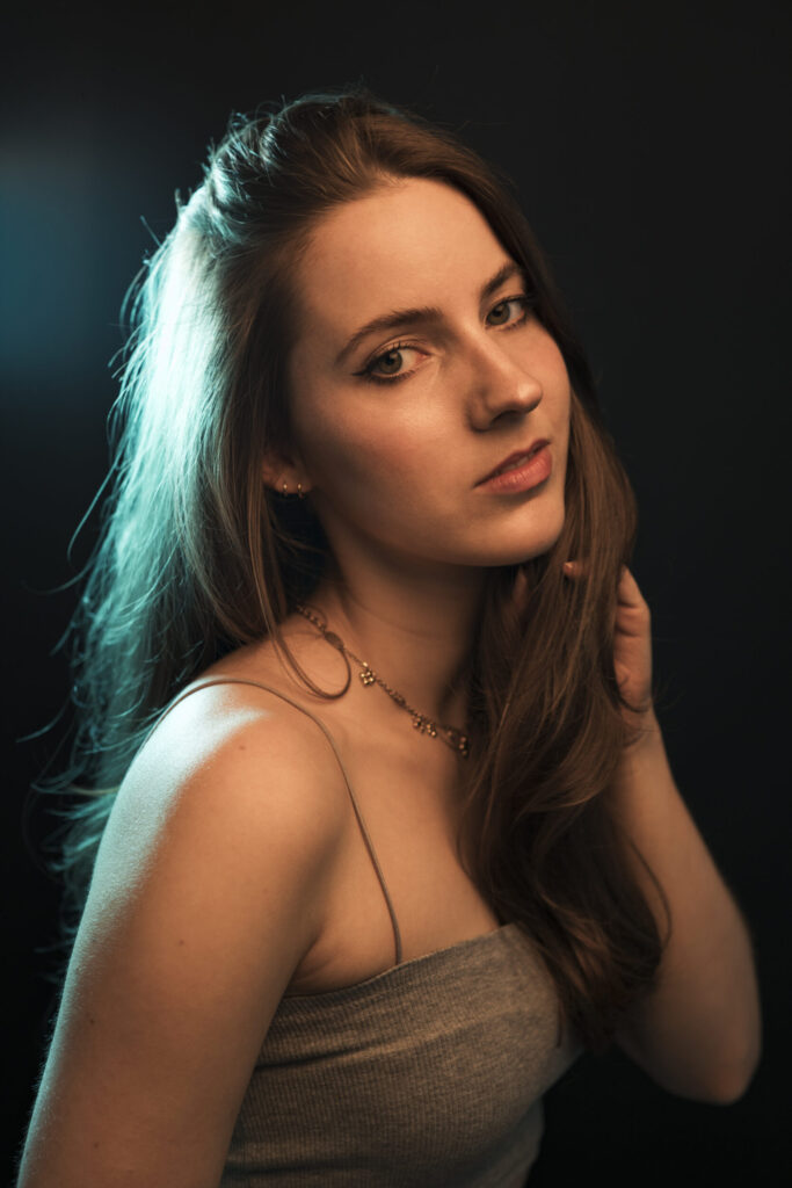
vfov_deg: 39.6
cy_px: 594
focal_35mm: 50
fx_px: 1649
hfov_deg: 27.0
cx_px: 396
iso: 640
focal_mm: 50
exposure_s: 1/125
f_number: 2.8
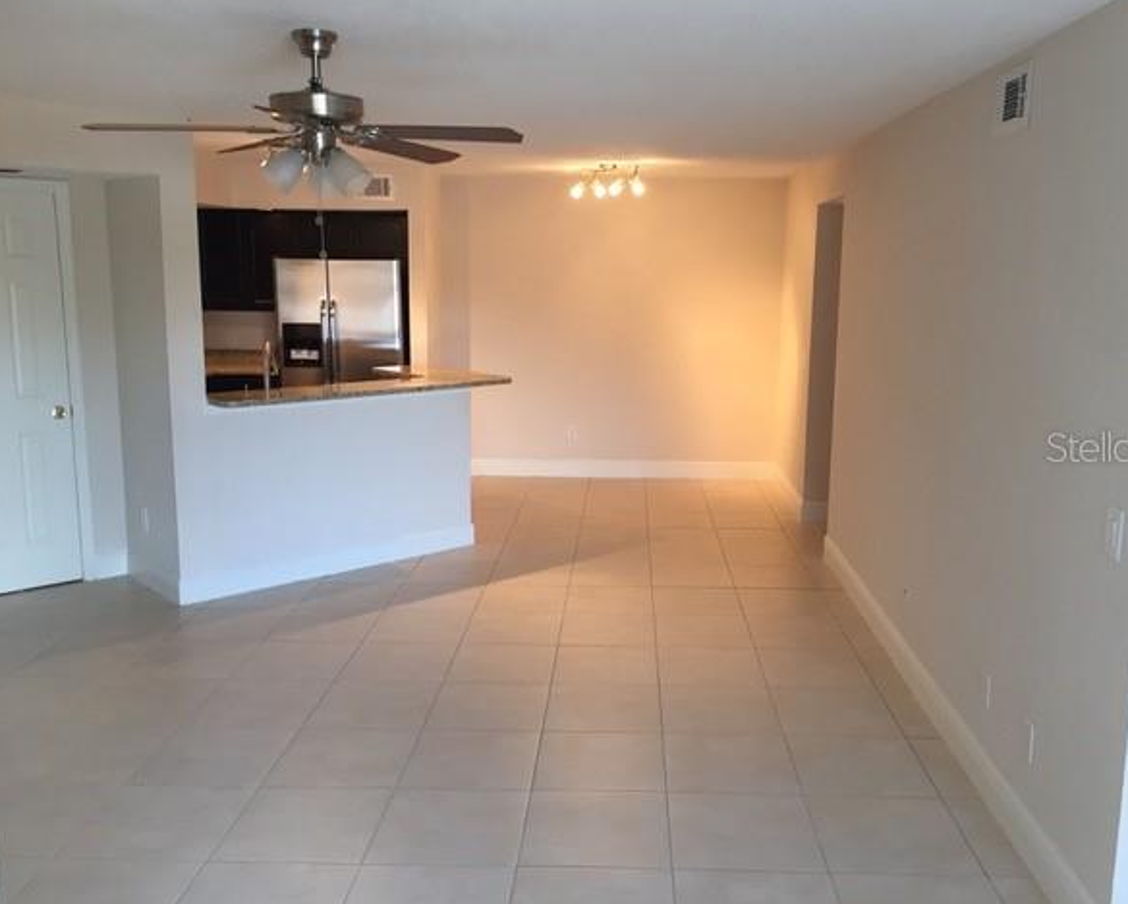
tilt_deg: -10.0
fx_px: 1036
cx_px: 610
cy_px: 446
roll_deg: -2.1
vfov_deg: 47.2
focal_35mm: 31
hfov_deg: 57.1
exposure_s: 1/30
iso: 64
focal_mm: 4.15
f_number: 2.2
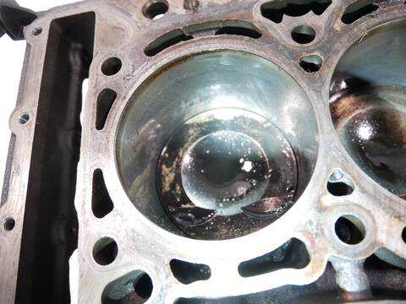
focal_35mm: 24
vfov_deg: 56.8
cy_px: 152
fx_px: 281
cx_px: 203
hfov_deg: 71.6
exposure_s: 1/60
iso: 1600
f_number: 3.5
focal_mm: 12
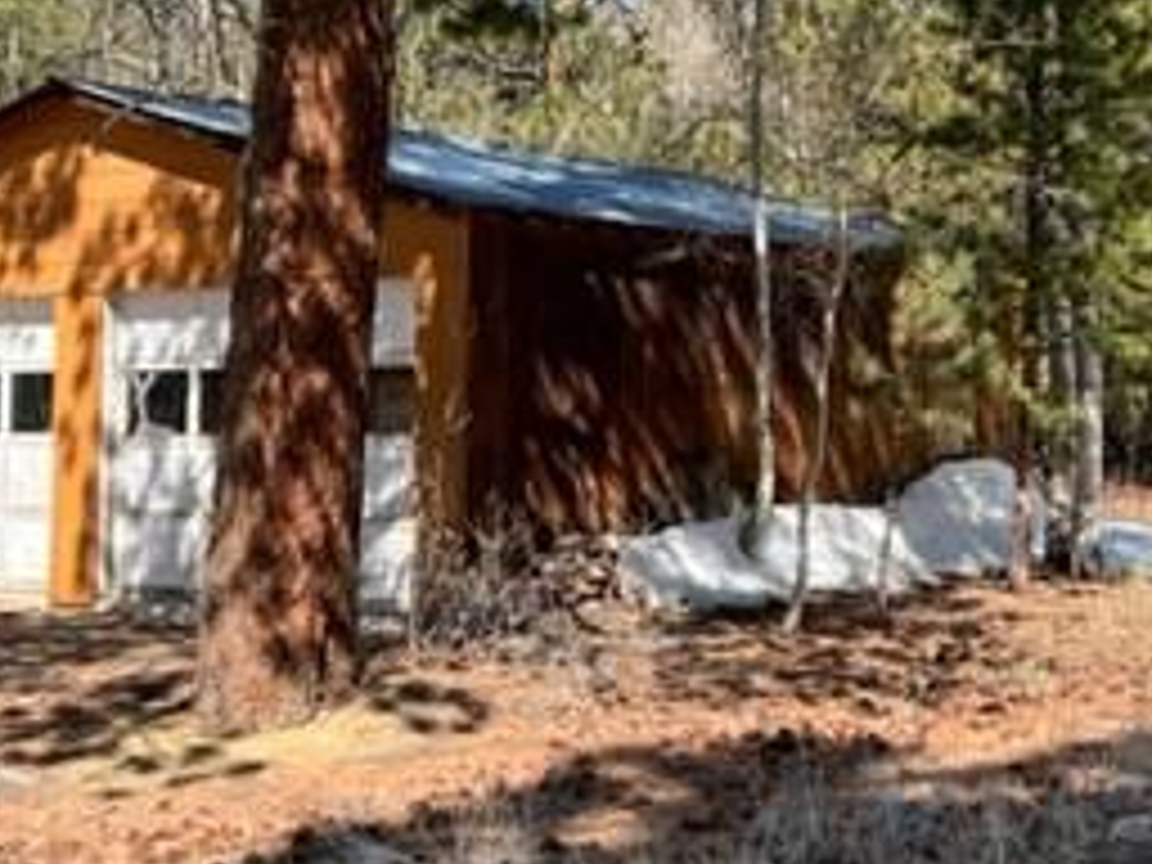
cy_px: 230
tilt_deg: +5.3
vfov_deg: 22.4
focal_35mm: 65
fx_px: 2163
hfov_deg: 29.7
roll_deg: +0.0
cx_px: 688
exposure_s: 1/1838
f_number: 1.5
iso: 50
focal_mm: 5.7
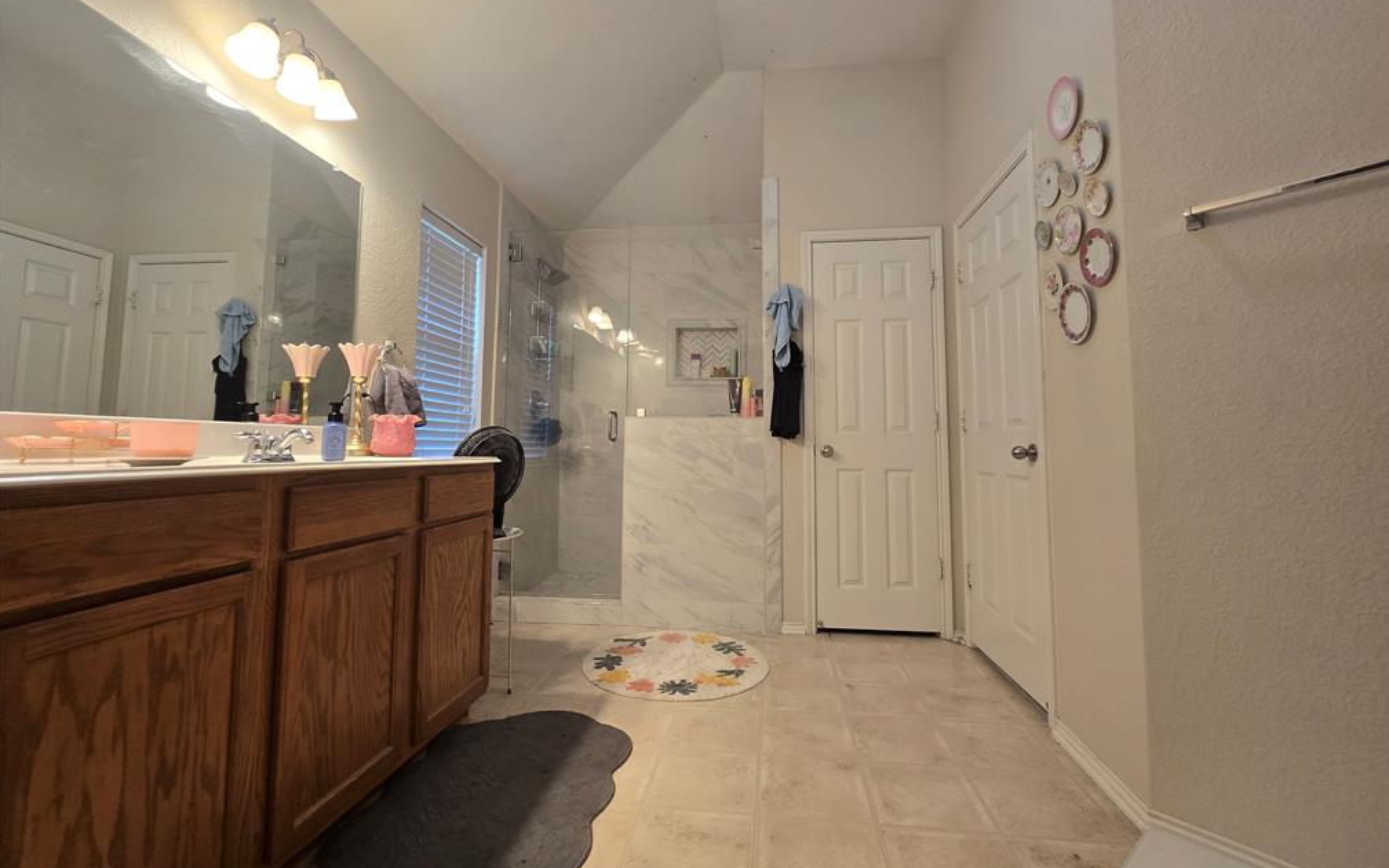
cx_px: 703
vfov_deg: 78.5
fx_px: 530
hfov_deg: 105.3
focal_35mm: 14
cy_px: 404
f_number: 2.2
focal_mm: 2.2
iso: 100
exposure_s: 1/60
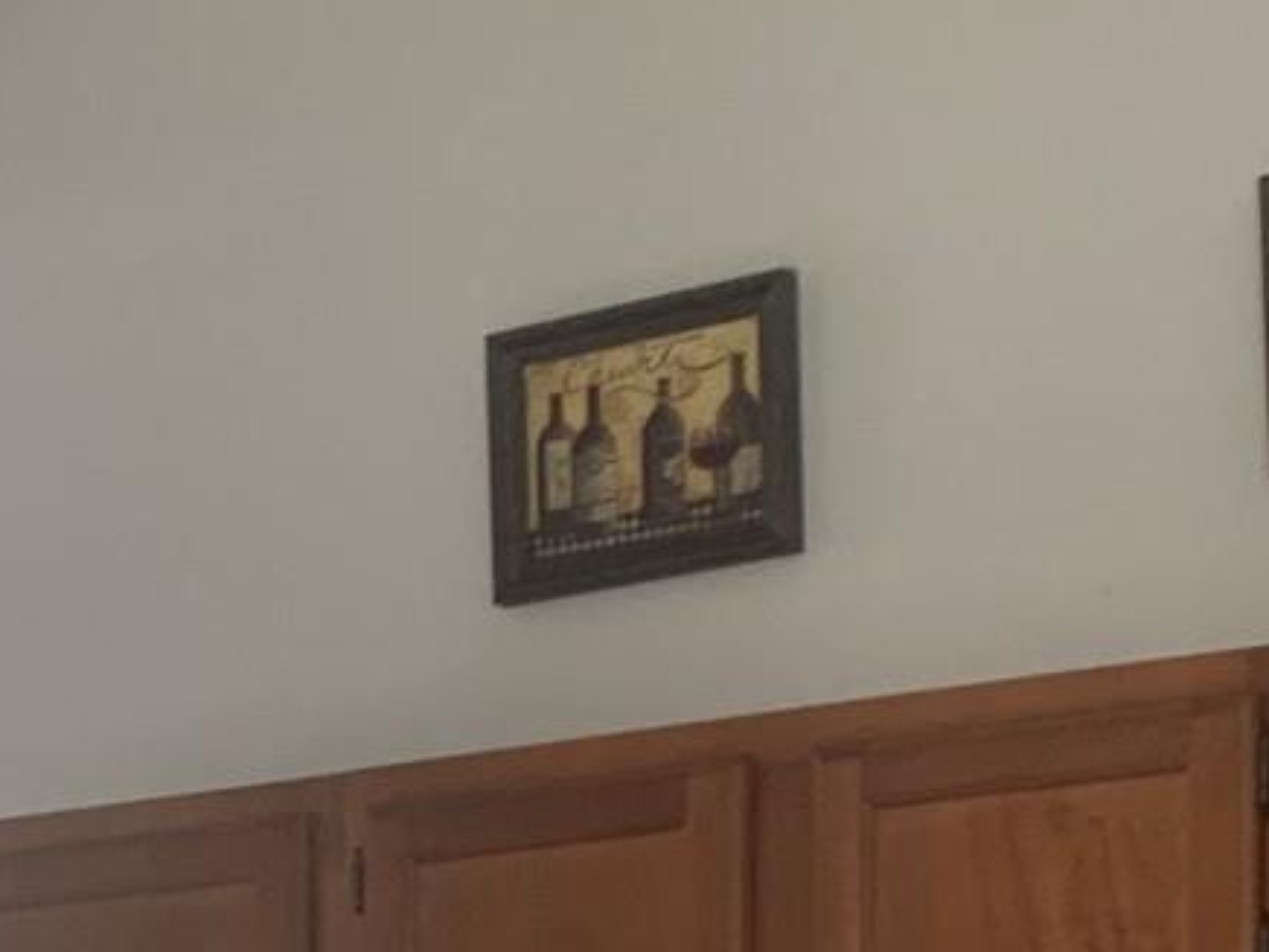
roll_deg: +1.0
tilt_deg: -2.6
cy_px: 1697
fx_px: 4472
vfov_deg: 11.3
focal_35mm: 122
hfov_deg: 15.6
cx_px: -215
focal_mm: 4.25
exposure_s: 1/60
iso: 125
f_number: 1.8
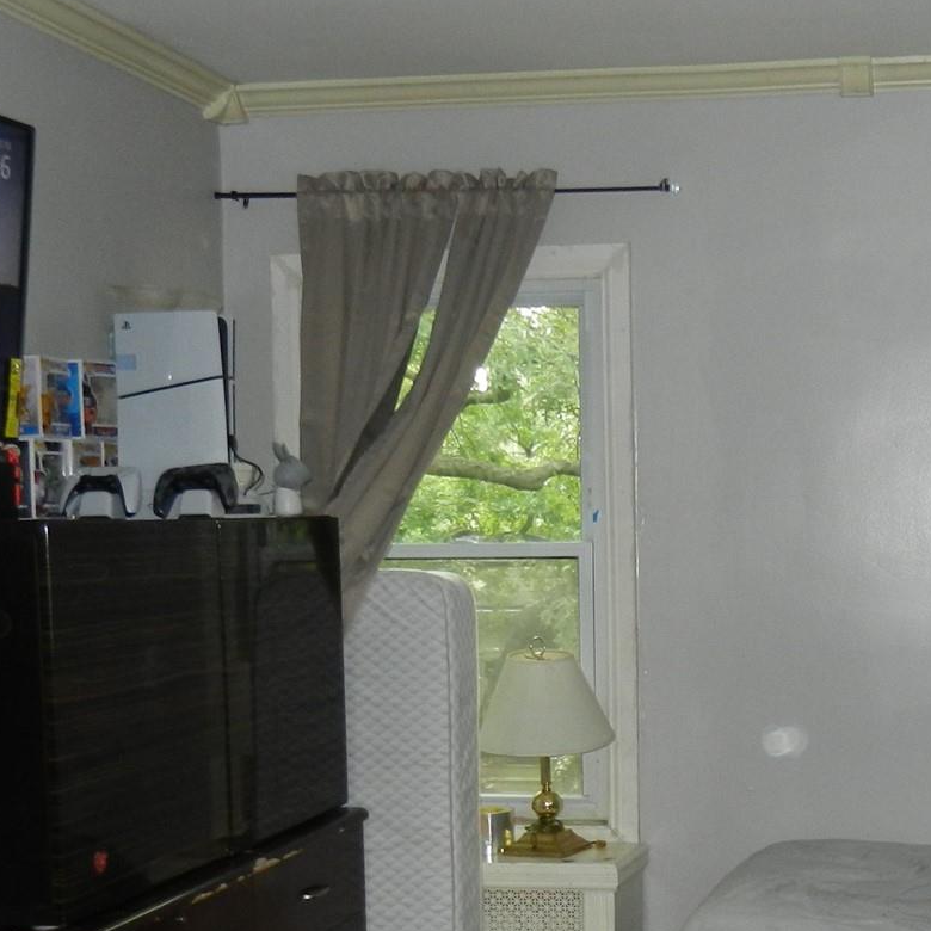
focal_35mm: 58
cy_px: 639
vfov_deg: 29.3
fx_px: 1765
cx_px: 822
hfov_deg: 28.5
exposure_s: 1/30
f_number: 3.5
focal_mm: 4.5
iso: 200
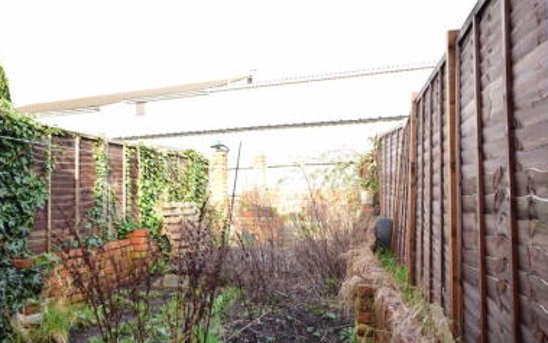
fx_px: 488
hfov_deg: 58.4
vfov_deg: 38.7
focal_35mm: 33
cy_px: 193
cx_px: 233
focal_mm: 17
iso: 100
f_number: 5
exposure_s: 1/100
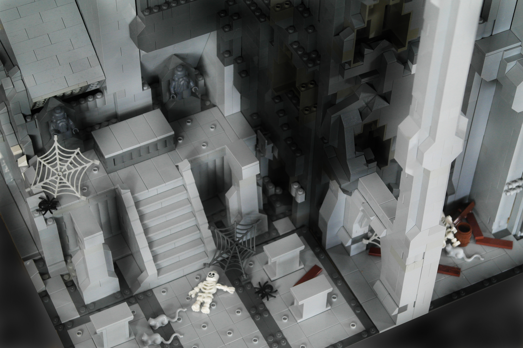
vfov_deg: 17.7
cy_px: 174
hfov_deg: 26.3
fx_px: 1119
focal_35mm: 77
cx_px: 262
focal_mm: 50
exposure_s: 1/40
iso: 800
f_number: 5.6
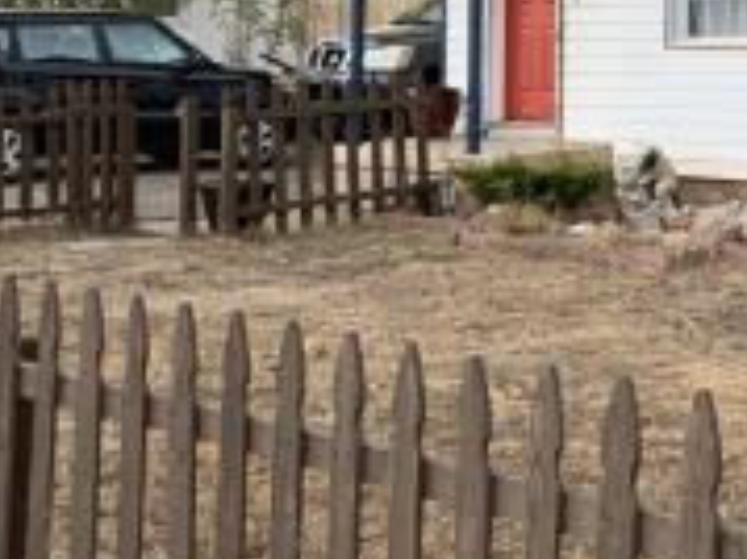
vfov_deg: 15.6
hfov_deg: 19.4
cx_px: 989
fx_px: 2006
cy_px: 17
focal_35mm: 93
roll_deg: +0.3
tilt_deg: +2.5
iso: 80
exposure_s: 1/121
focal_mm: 4.25
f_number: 1.8
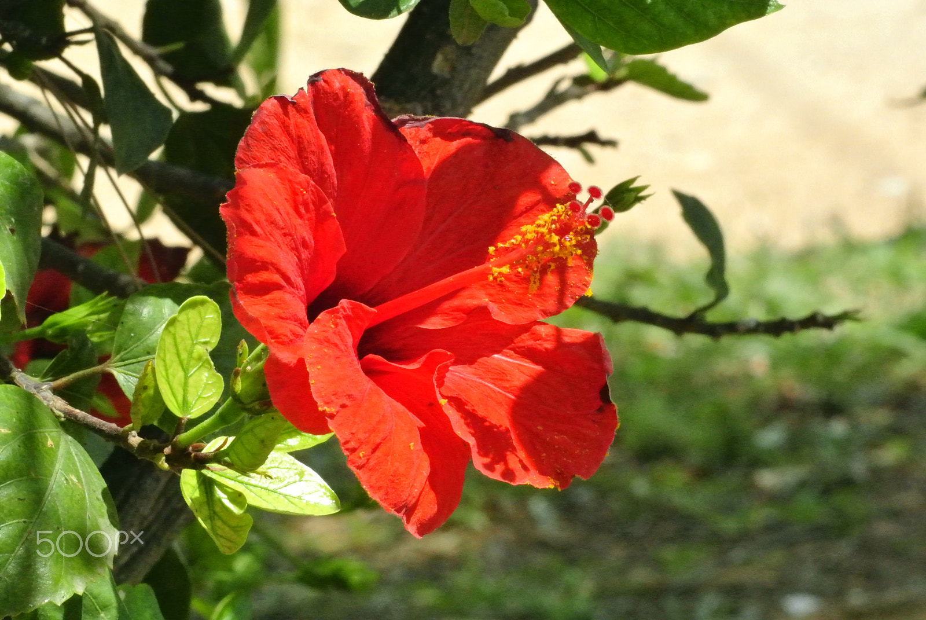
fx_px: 5563
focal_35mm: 216
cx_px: 463
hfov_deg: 9.5
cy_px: 310
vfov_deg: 6.4
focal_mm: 80
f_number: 22
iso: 3200
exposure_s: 1/1000
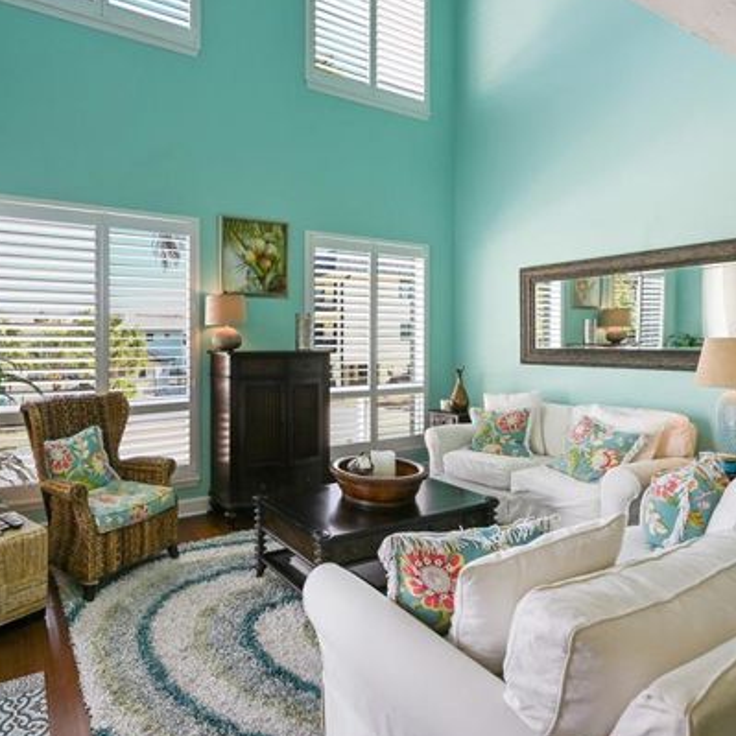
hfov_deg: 70.7
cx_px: 267
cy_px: 338
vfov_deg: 72.0
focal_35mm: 21
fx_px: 505
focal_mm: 14
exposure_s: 1/60
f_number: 8
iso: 800
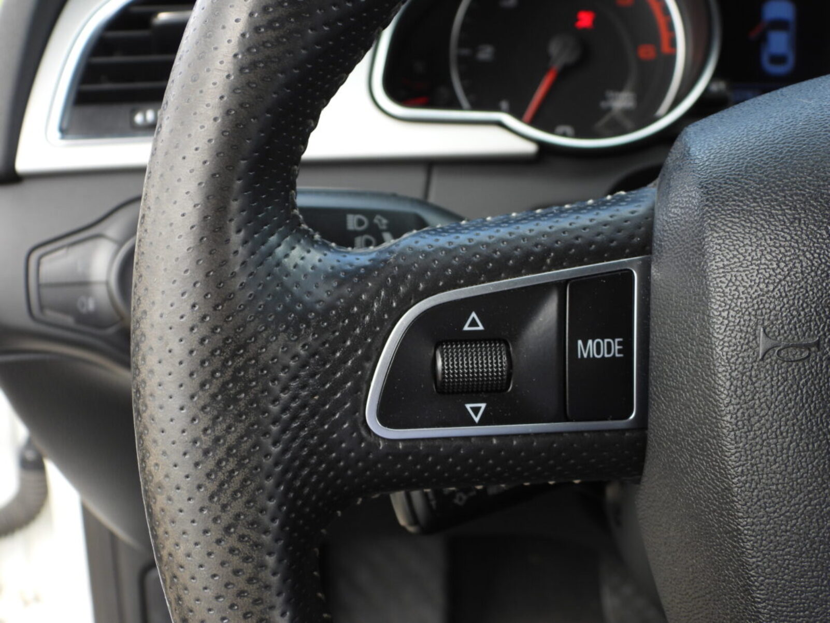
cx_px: 415
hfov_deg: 40.4
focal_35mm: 47
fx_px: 1127
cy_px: 312
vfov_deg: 30.9
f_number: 3.2
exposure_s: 1/100
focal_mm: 8.5
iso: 100
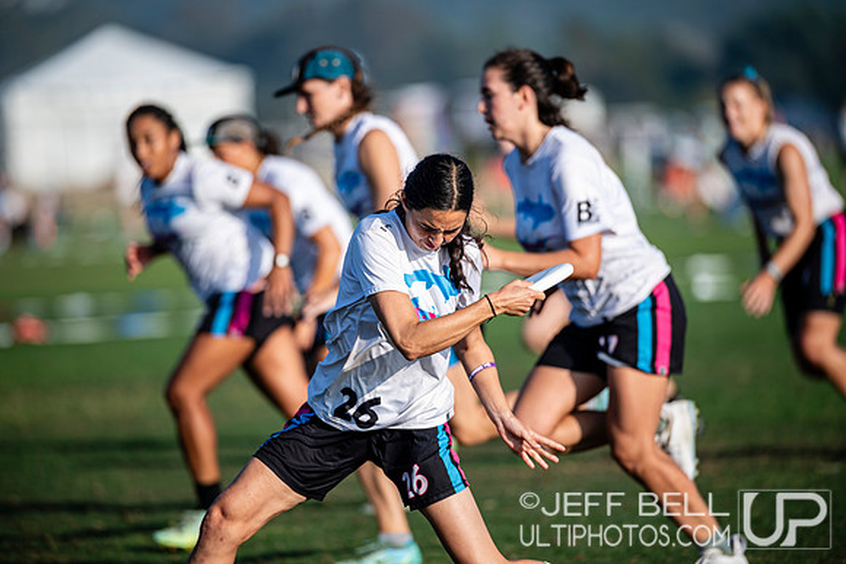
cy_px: 282
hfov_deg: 7.6
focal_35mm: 270
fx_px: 6346
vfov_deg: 5.1
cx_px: 423
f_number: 3.2
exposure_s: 1/1600
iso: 100
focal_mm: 270
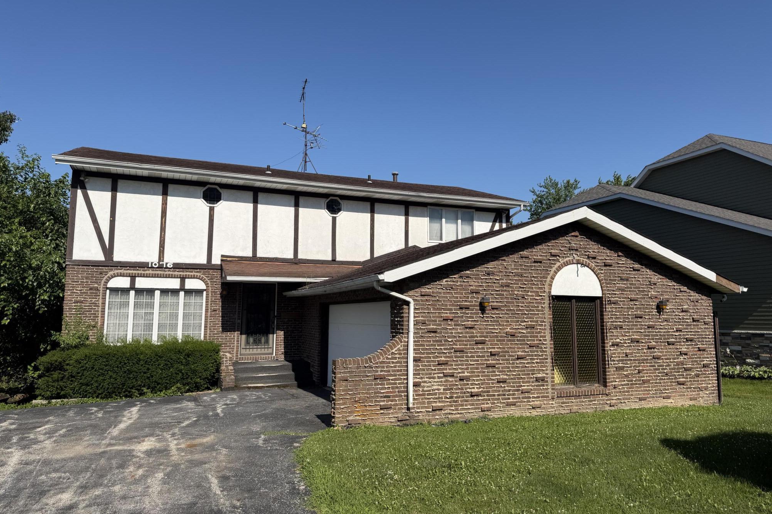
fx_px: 536
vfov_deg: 51.3
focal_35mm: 25
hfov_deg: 71.5
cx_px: 386
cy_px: 250
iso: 80
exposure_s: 1/5714
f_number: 1.78
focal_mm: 6.76
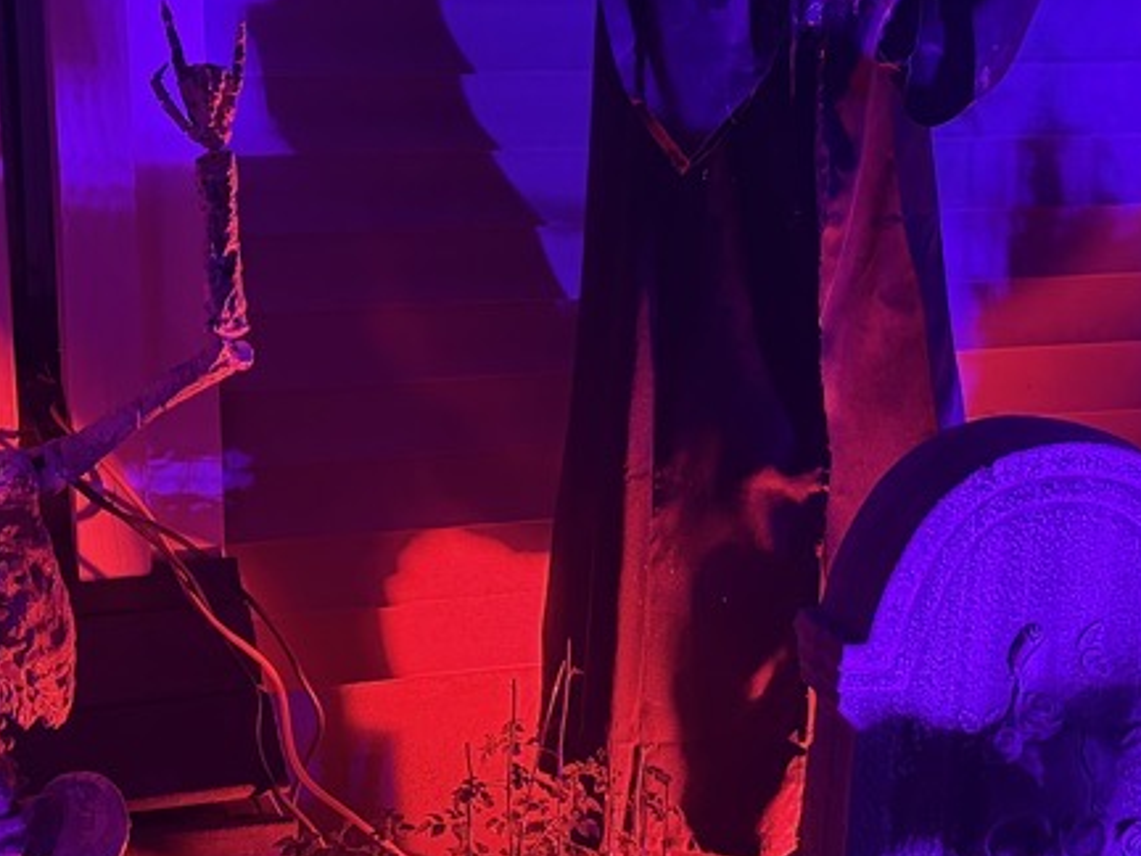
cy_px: 415
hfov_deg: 32.1
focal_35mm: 60
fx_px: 1978
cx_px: 467
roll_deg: +0.9
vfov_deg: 24.4
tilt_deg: -7.4
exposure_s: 1/34
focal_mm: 6.76
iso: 1000
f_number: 1.78
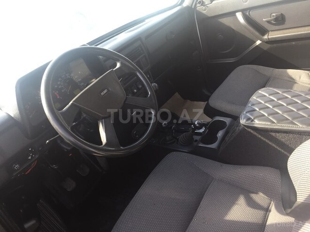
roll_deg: +20.6
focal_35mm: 29
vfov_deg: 48.2
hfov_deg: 61.7
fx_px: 260
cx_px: 155
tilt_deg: -30.4
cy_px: 116
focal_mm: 4.15
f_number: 2.2
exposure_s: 1/100
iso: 32
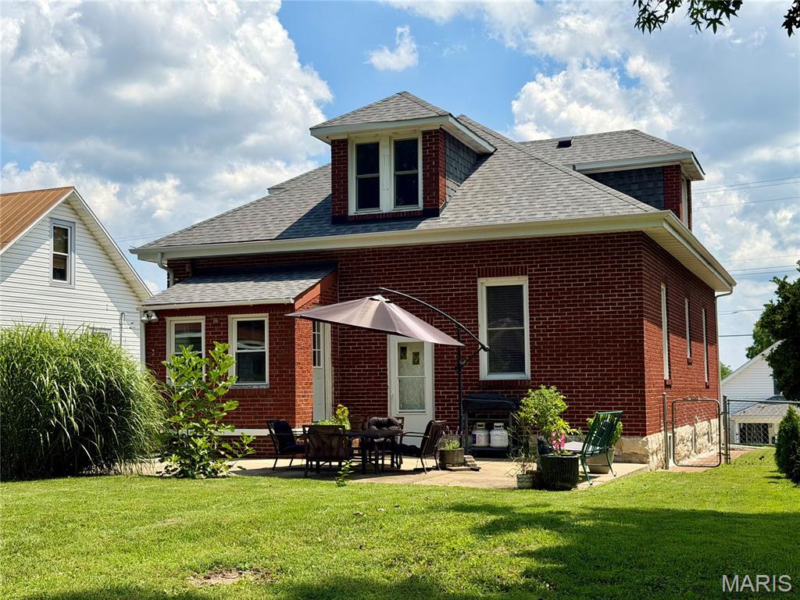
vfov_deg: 30.3
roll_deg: +0.9
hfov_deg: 39.7
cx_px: 400
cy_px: 300
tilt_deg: +4.2
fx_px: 1109
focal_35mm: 48
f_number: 1.78
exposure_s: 1/4878
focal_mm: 6.76
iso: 64
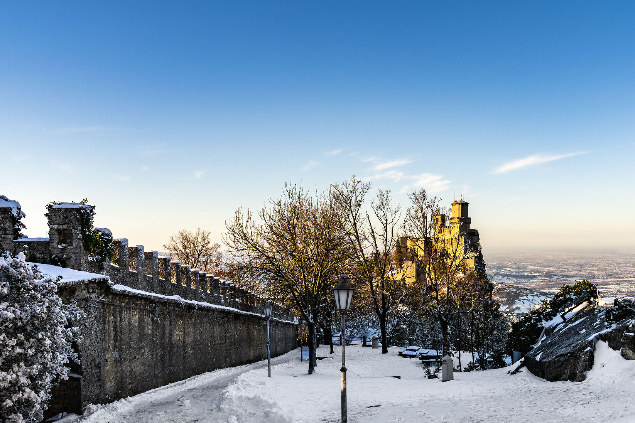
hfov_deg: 53.3
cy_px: 275
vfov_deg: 37.5
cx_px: 428
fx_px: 617
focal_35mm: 35
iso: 200
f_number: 8
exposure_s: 1/320
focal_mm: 24
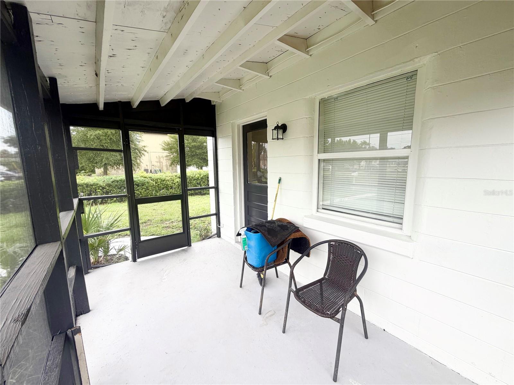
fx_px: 208
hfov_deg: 102.1
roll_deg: +1.4
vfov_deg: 85.7
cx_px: 257
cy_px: 192
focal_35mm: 14
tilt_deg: -6.6
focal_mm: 2.22
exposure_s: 1/139
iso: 40
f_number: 2.2
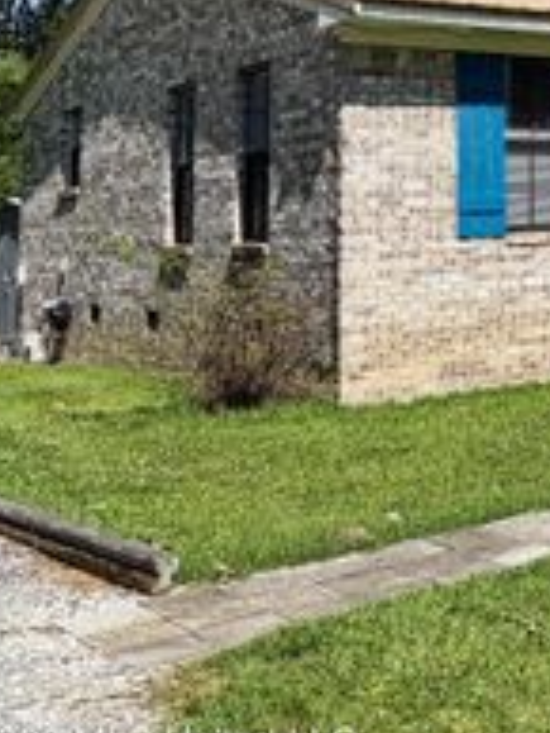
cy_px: 95
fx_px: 1312
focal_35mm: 62
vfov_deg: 30.0
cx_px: 888
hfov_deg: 19.6
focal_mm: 6.76
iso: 80
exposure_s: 1/3425
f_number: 1.78
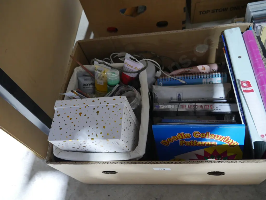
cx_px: 133
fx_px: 215
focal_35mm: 28
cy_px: 100
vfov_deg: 49.7
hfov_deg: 63.4
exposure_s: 1/60
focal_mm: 14
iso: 1600
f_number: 3.5
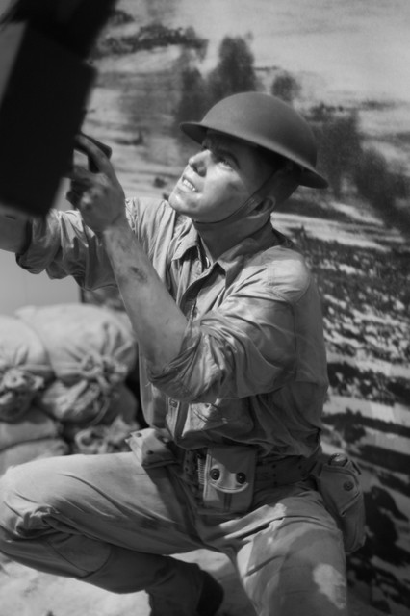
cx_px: 205
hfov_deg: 27.0
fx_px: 855
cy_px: 308
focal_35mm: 50
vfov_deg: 39.6
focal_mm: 50
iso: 1250
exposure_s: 1/60
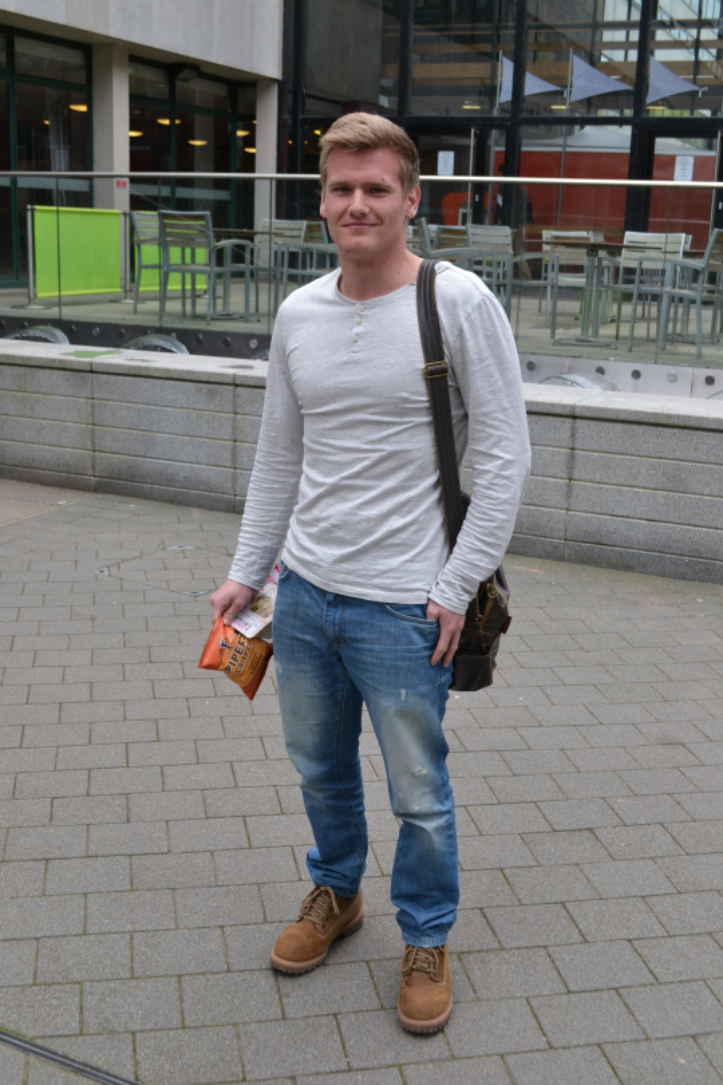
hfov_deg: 34.2
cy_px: 542
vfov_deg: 49.6
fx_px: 1175
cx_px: 362
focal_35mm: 39
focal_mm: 26
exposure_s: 1/125
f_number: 5.6
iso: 140
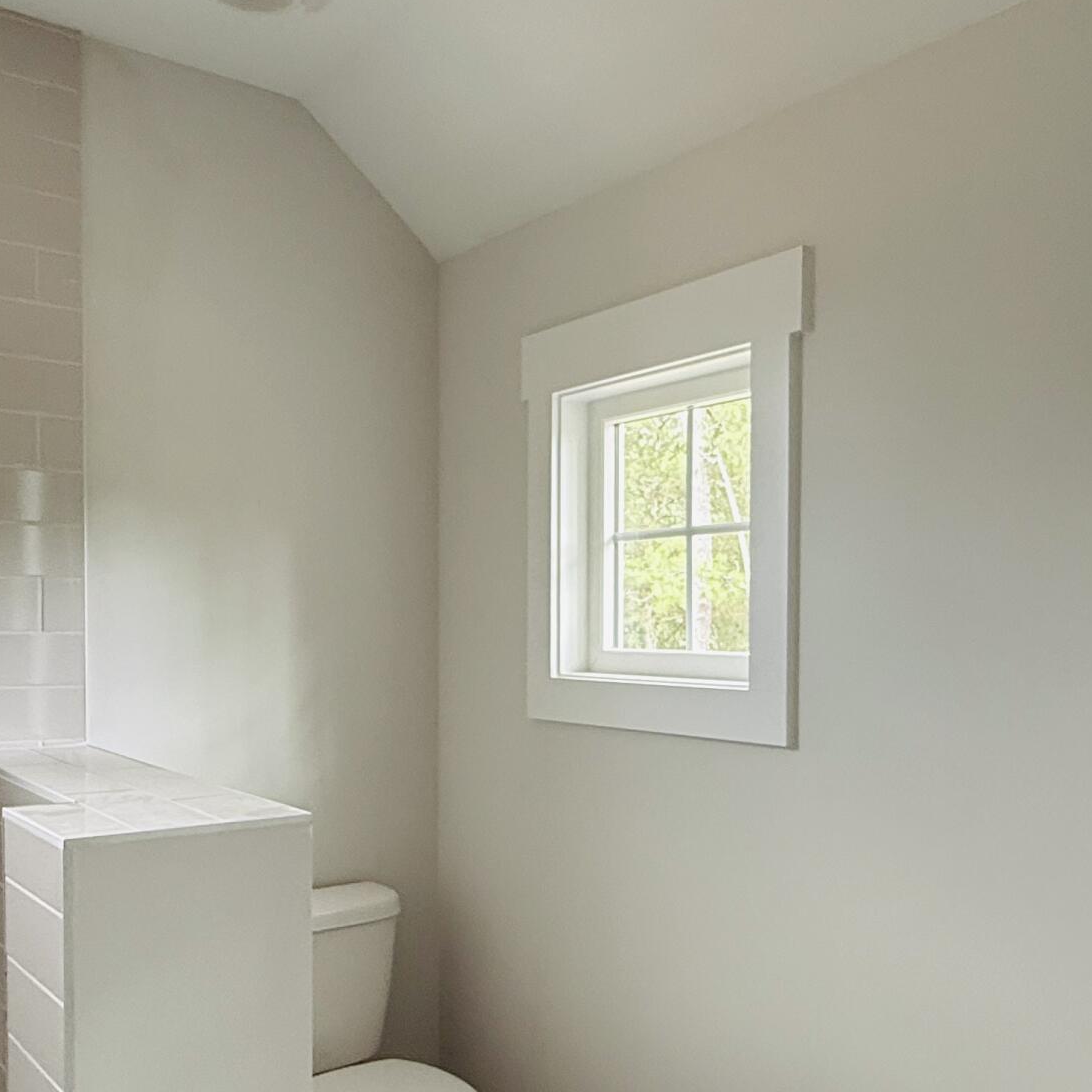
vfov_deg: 48.1
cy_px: 665
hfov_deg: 48.0
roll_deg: -0.6
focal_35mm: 34
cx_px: 677
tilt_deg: -1.5
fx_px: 1213
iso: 200
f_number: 2.2
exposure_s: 1/99
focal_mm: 2.22
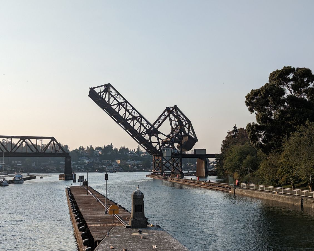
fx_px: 465
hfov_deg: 37.3
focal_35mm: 50
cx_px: 149
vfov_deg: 30.3
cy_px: 126
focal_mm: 6.81
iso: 59
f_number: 1.85
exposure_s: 1/3040
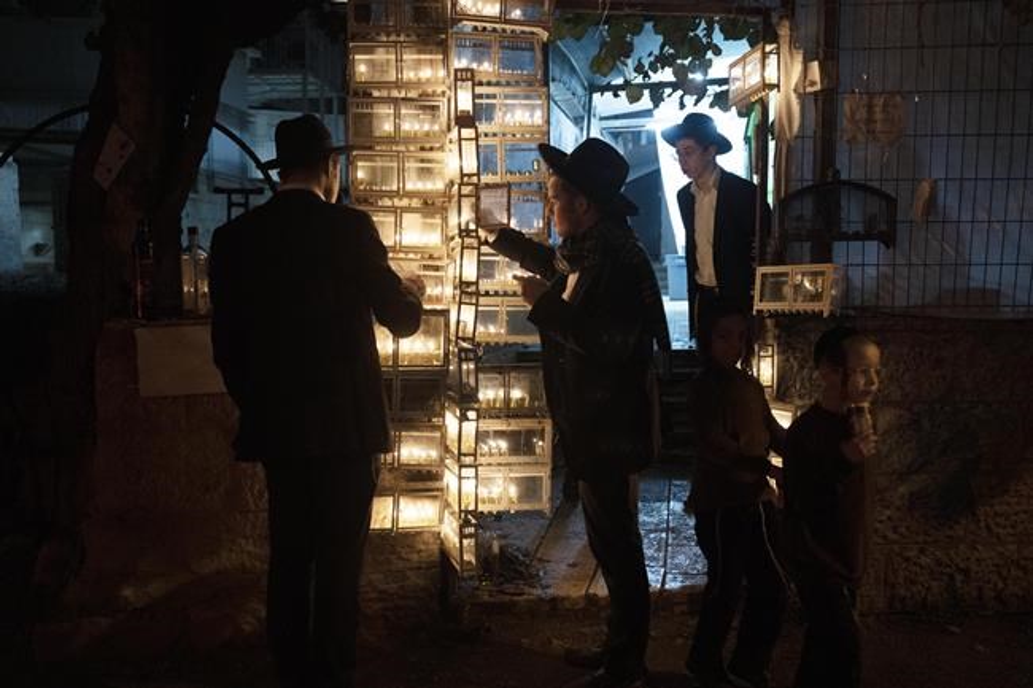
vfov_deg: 37.8
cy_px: 344
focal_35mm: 35
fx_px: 1004
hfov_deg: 54.4
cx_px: 516
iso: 6400
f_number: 3.2
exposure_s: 1/200
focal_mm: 35
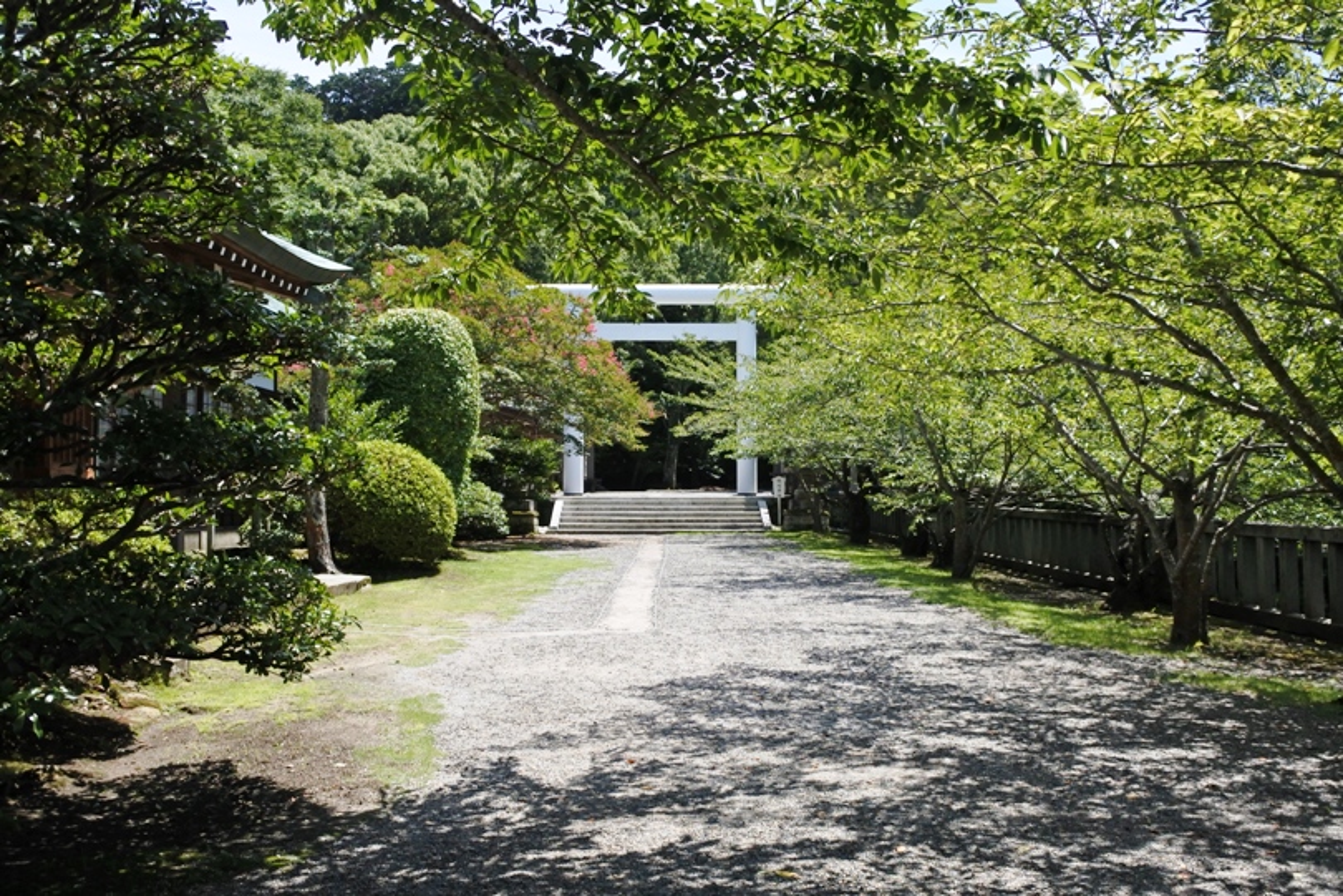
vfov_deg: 38.9
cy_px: 448
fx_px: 1268
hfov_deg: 55.8
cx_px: 672
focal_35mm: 34
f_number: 4.5
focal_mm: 12.6
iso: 640
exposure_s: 1/2500
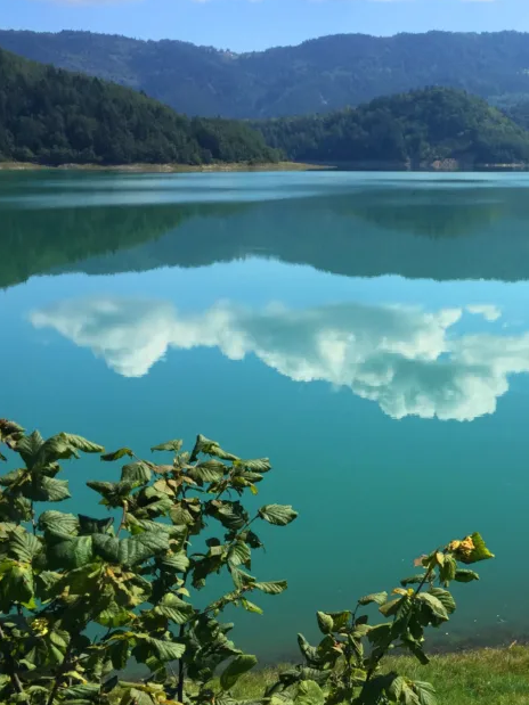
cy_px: 404
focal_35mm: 48
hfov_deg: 28.1
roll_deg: -1.0
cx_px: 552
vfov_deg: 39.6
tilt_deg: -14.9
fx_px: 978
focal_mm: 4.15
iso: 32
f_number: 2.2
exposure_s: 1/1980
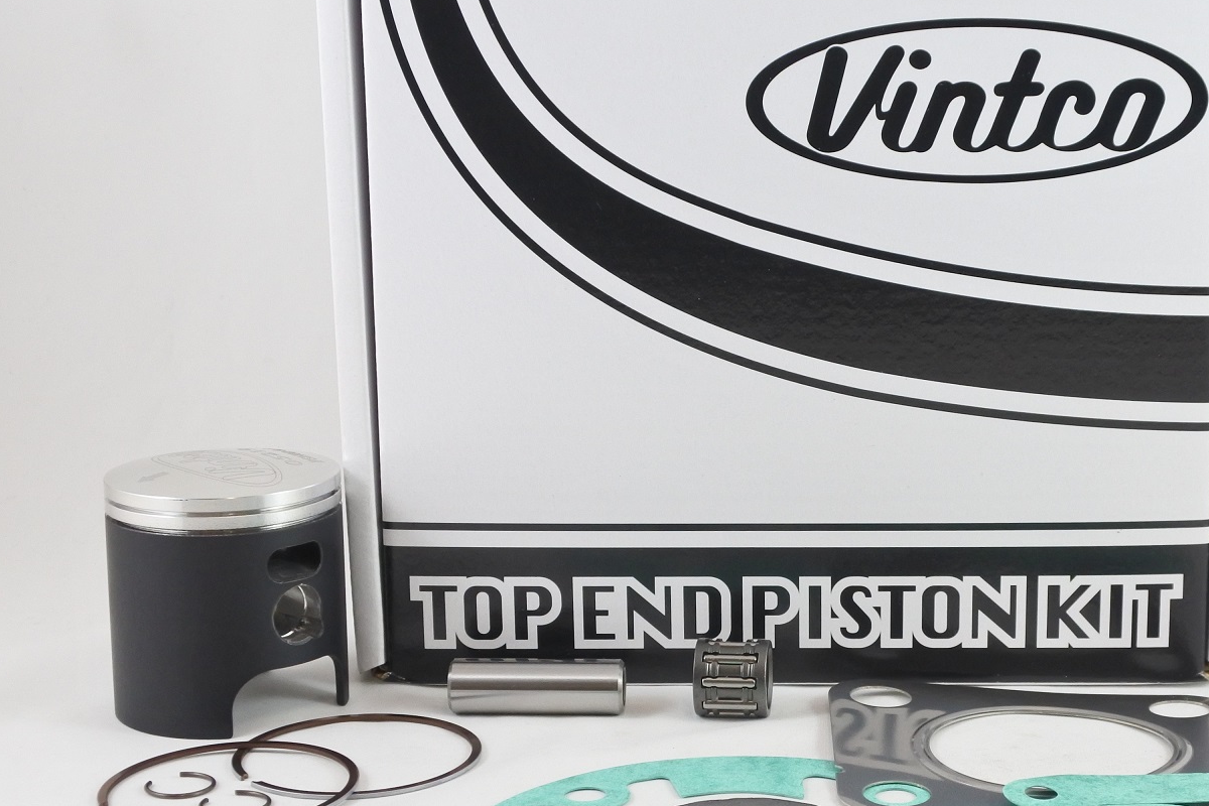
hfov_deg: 33.7
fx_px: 1981
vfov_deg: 23.0
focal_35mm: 59
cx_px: 776
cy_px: 454
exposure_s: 1/125
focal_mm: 15.7
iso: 560
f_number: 4.2
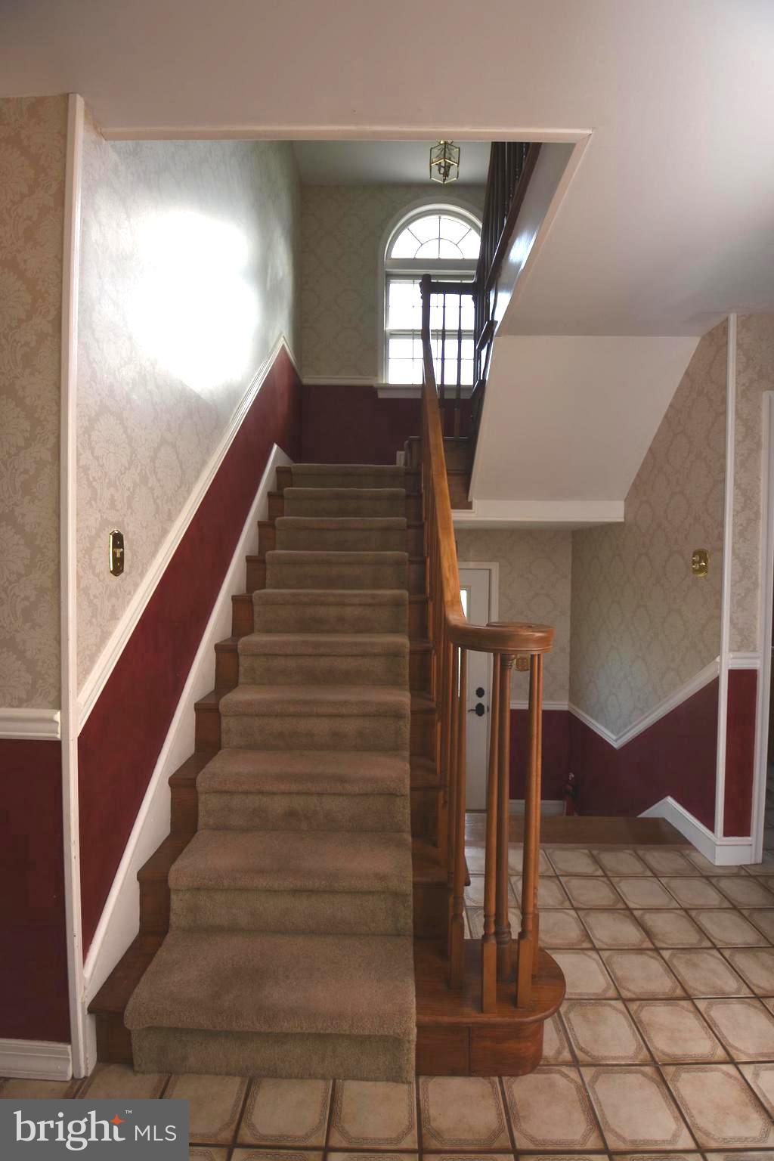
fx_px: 484
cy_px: 580
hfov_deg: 77.3
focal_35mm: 15
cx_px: 387
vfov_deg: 100.4
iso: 100
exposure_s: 1/60
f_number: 4
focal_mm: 10
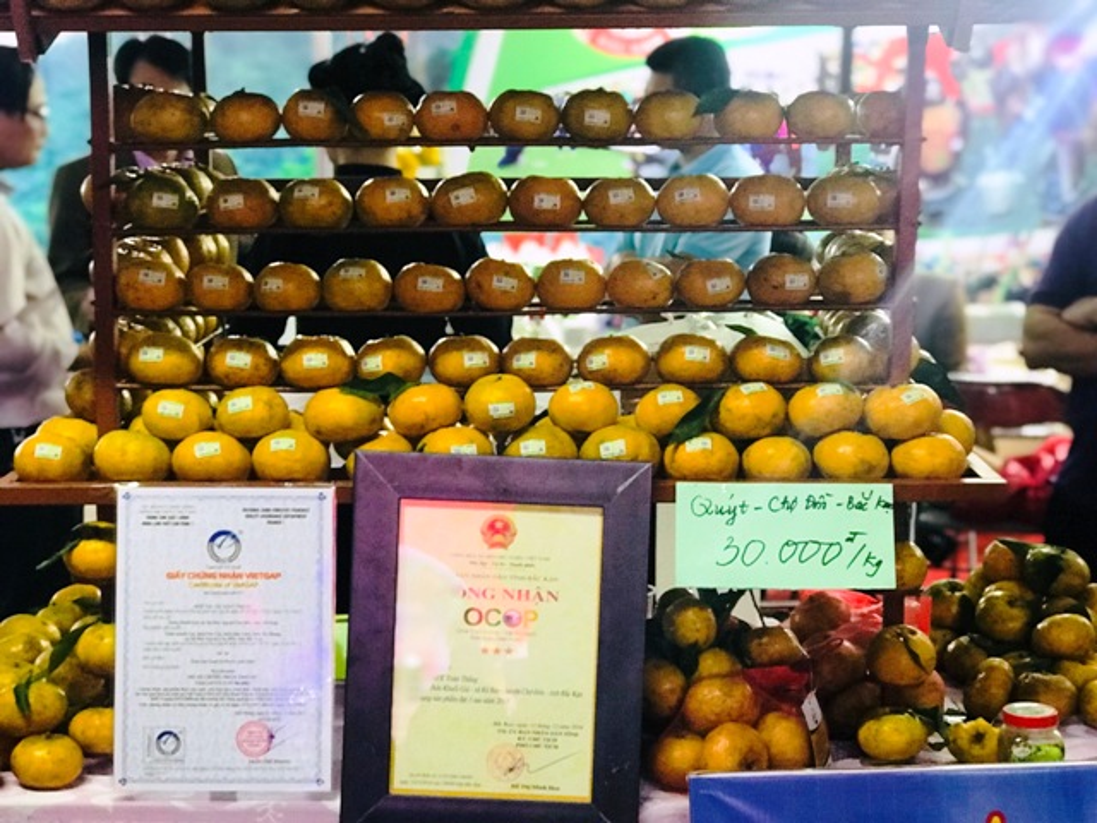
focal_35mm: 57
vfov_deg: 25.7
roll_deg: +0.6
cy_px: 412
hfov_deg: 33.8
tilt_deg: -9.3
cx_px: 548
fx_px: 1806
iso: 640
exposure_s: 1/50
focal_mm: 6.6
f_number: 2.8
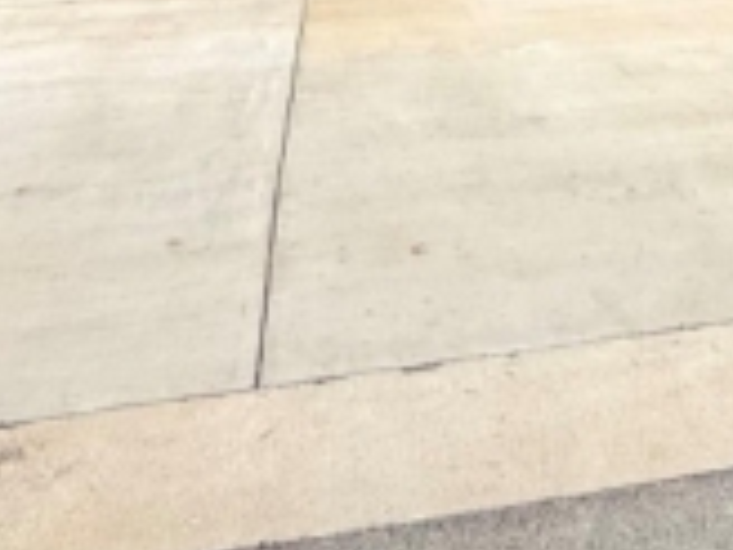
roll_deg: +2.1
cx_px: 563
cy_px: -380
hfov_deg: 37.1
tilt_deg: +2.5
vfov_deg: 21.5
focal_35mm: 50
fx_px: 1059
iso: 50
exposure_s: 1/2320
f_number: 2.2
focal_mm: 2.22
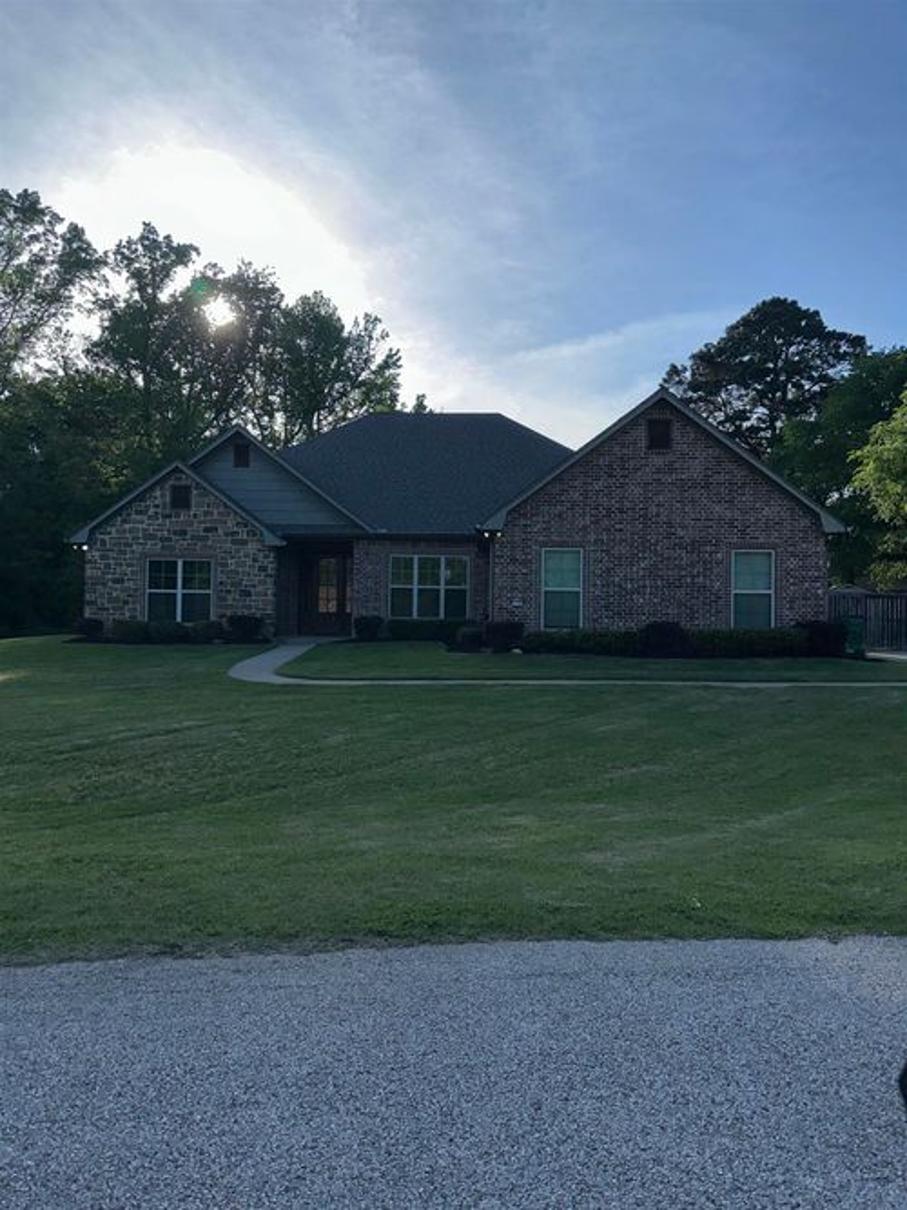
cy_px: 605
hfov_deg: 56.8
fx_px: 839
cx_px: 454
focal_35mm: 24
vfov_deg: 71.6
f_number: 1.78
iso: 50
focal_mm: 6.86
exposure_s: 1/7576
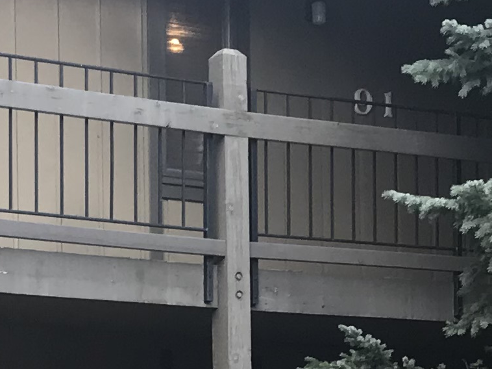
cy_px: 531
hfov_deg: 13.2
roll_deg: +0.5
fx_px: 2117
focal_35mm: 149
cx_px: 127
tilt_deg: +1.9
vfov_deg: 9.7
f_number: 1.8
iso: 32
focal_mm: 3.99
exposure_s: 1/60
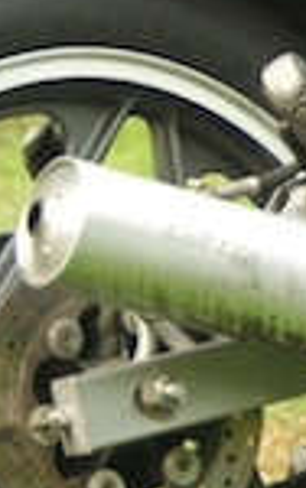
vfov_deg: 7.3
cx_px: 599
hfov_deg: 4.5
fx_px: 3809
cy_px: 46
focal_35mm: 286
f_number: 3.5
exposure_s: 1/800
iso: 400
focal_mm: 28
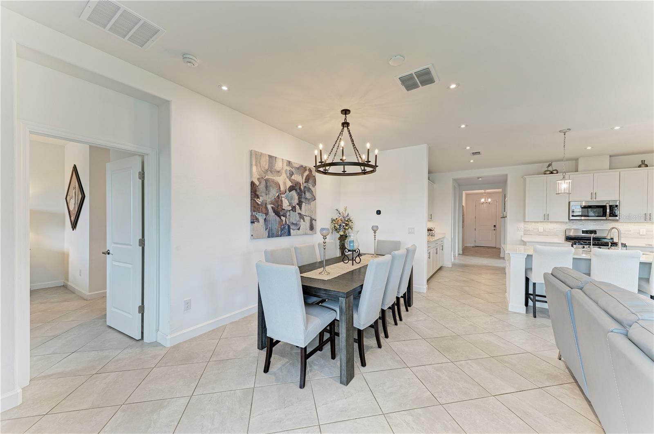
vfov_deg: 85.3
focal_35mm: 13
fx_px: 236
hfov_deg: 108.4
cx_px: 327
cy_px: 217
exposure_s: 1/5
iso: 200
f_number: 9
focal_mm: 13
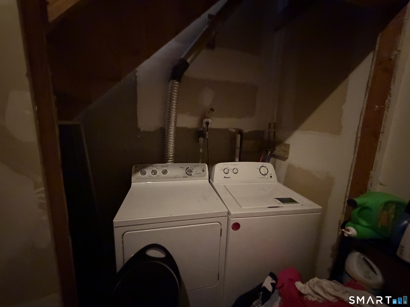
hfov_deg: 102.1
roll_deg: -1.9
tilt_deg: -11.5
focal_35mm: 14
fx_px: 166
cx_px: 205
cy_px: 154
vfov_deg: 85.7
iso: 2500
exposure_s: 1/30
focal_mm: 2.22
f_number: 2.2
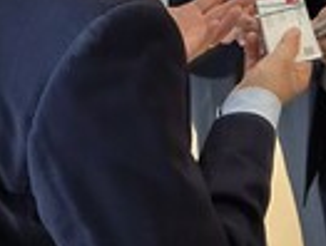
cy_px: -179
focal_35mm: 105
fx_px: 992
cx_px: 226
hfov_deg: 18.6
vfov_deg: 13.0
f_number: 1.8
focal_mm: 5.4
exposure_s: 1/60
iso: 32
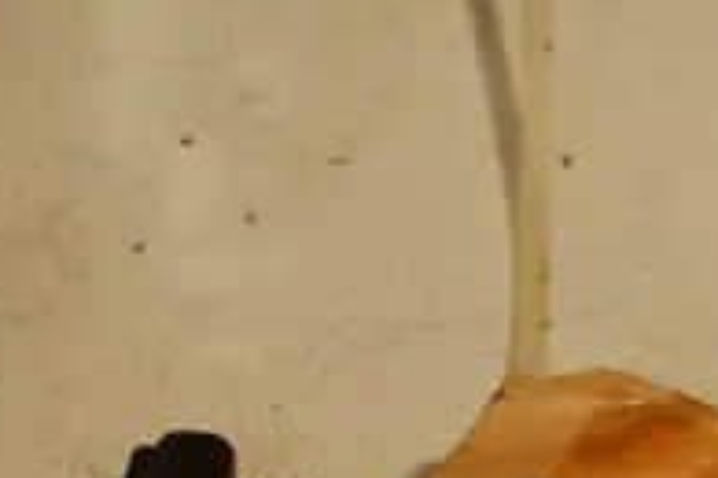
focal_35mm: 125
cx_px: 532
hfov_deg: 16.3
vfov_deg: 10.8
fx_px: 2493
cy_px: 537
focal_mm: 30
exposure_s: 1/80
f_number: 4.8
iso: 400
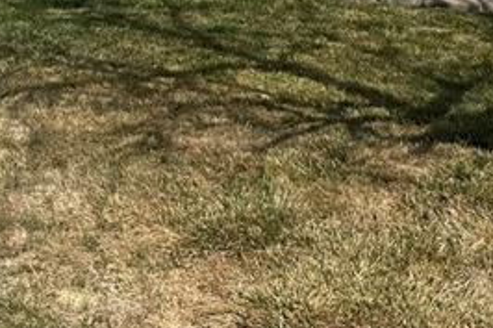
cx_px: 178
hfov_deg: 21.2
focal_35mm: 96
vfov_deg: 12.8
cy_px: -283
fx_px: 1314
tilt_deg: +5.0
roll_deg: -0.4
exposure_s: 1/7042
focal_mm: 6.86
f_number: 1.78
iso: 80
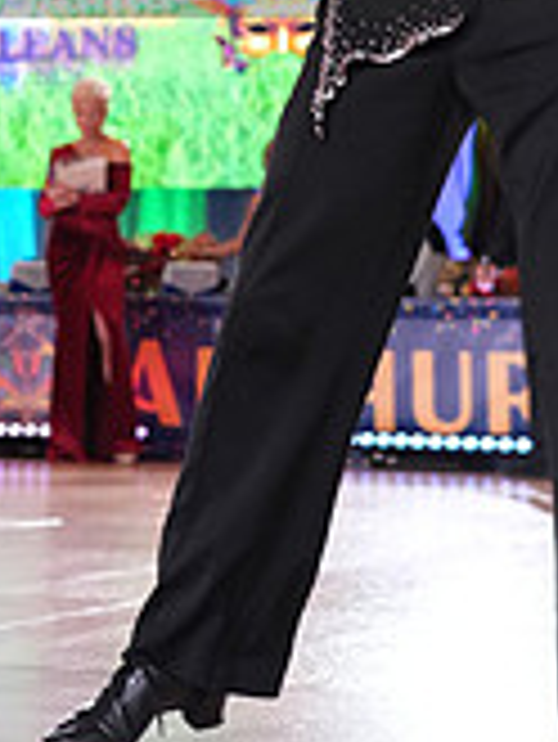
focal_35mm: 125
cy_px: -130
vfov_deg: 15.2
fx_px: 2683
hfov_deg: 11.8
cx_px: 115
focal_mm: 37
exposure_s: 1/500
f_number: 4
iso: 2500
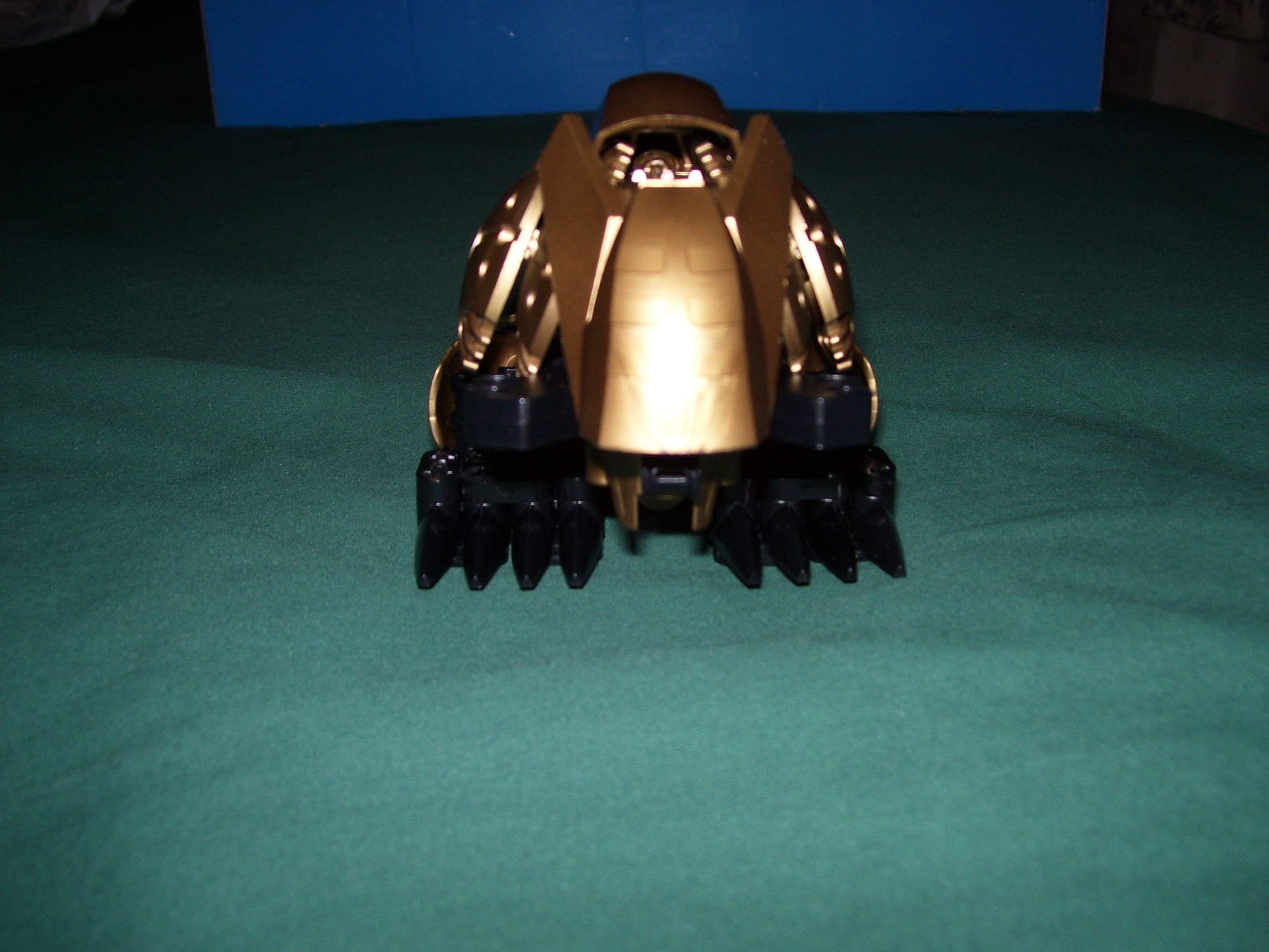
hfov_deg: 51.4
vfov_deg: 39.7
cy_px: 476
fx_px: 1320
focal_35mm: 36
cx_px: 634
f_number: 2.7
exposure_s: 1/60
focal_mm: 6
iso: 80
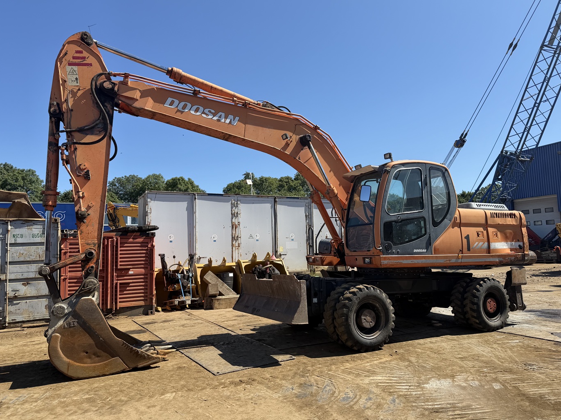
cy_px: 209
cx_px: 280
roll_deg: +1.8
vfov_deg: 54.9
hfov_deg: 69.4
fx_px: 405
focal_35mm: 25
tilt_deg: +6.3
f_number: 1.78
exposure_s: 1/3021
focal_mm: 6.76
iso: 80
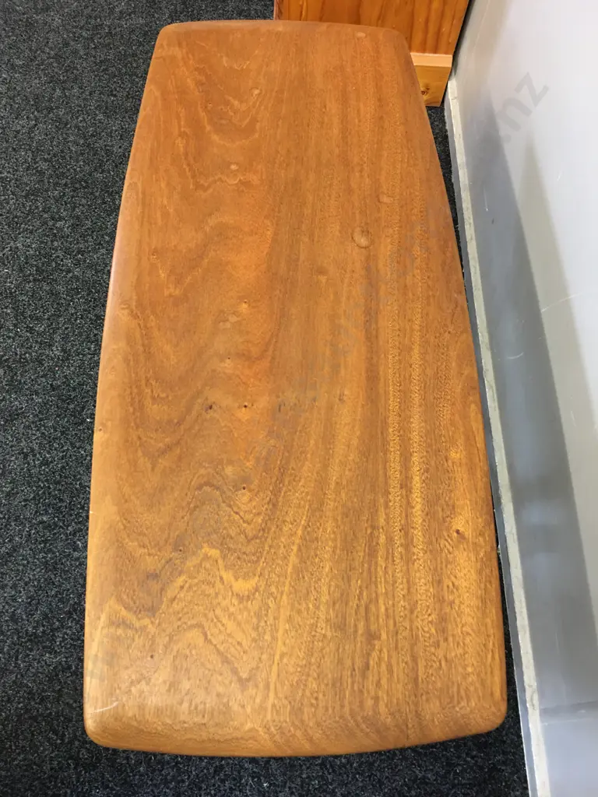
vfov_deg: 61.7
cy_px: 398
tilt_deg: -62.1
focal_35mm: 29
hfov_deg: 48.2
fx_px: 668
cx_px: 299
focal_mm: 4.15
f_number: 2.2
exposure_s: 1/17
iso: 125
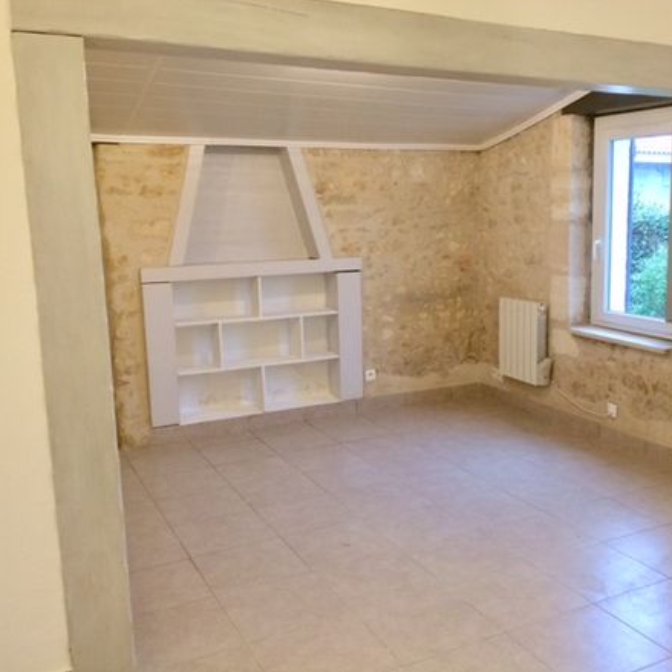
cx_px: 430
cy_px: 329
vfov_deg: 47.2
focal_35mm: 35
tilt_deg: -10.0
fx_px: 769
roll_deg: +1.7
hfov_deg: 46.7
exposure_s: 1/33
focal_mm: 4.15
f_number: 2.2
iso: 125
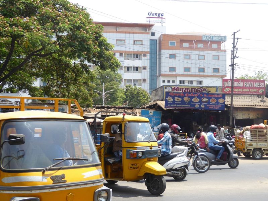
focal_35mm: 53
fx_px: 410
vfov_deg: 27.5
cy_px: 100
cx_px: 134
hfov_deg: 36.2
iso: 80
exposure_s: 1/250
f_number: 4.1
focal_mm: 9
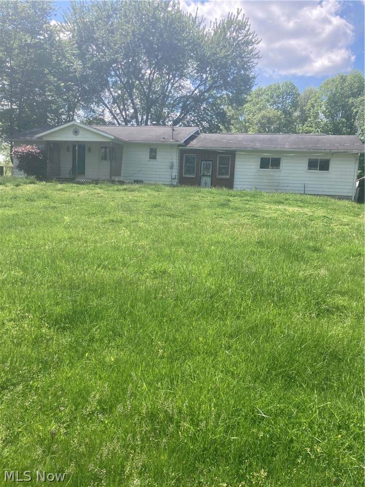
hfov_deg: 49.7
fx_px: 394
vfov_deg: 63.4
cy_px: 244
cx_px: 182
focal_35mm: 28
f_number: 1.8
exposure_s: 1/1312
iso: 20
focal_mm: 3.99
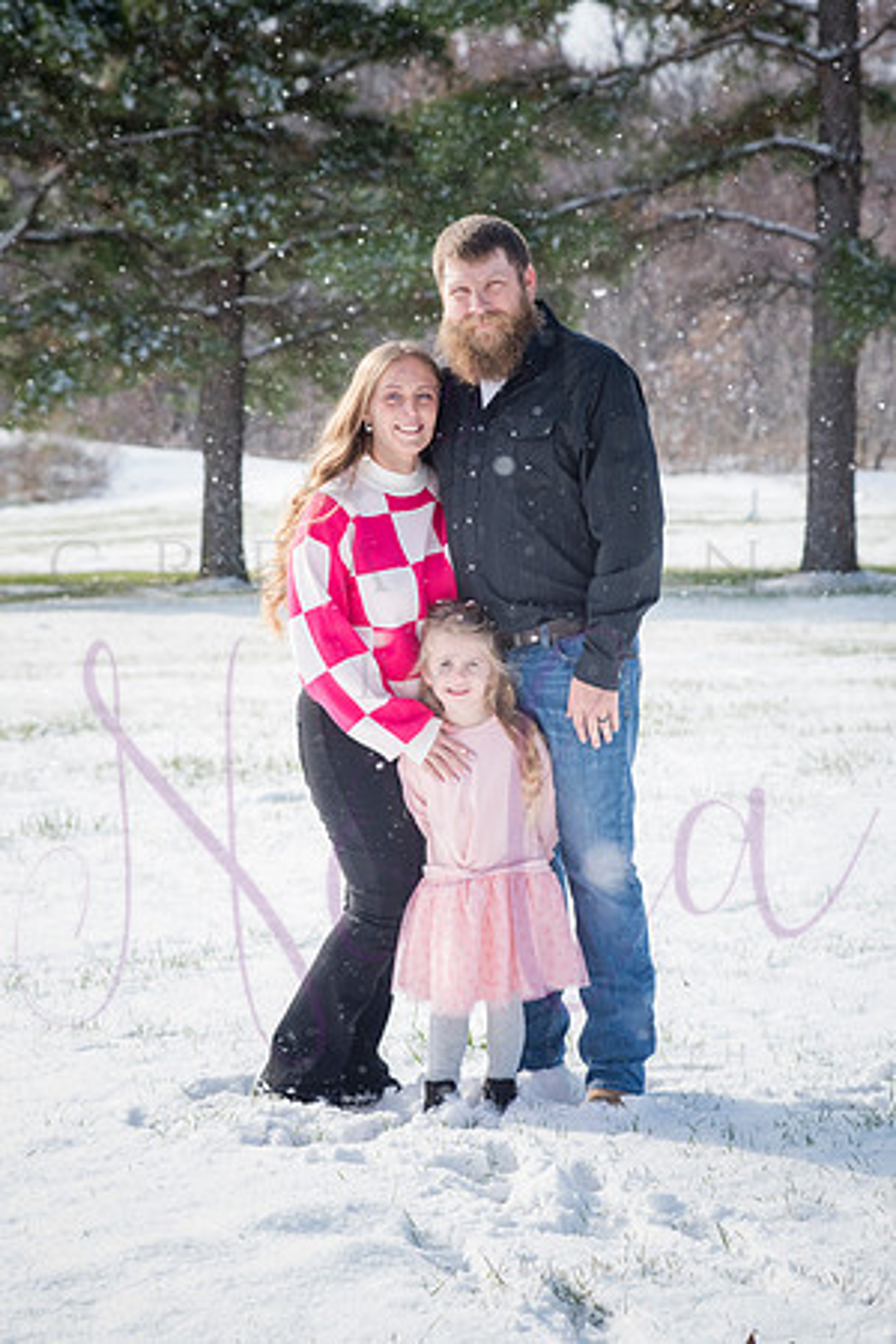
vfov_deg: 17.1
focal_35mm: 120
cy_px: 672
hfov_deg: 11.4
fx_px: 4480
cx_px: 448
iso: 640
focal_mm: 120
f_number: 8
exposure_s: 1/1000
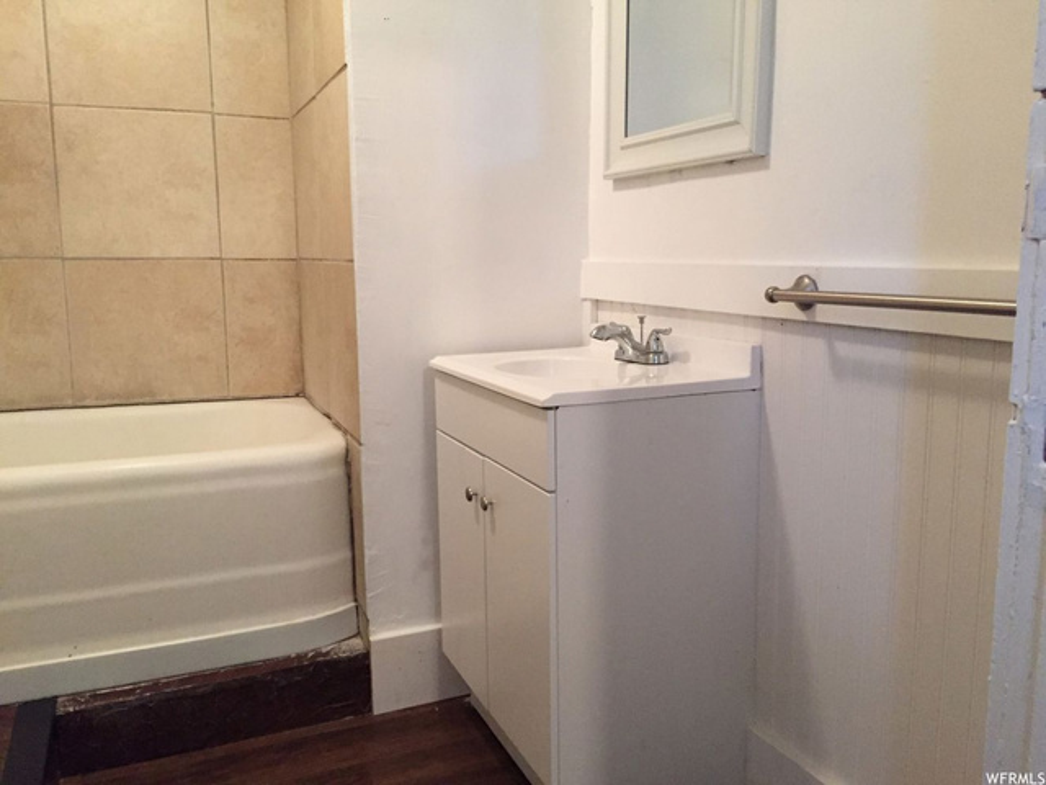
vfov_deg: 48.2
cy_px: 392
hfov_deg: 61.7
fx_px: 876
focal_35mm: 29
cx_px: 523
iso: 250
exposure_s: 1/30
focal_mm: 4.15
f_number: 2.2
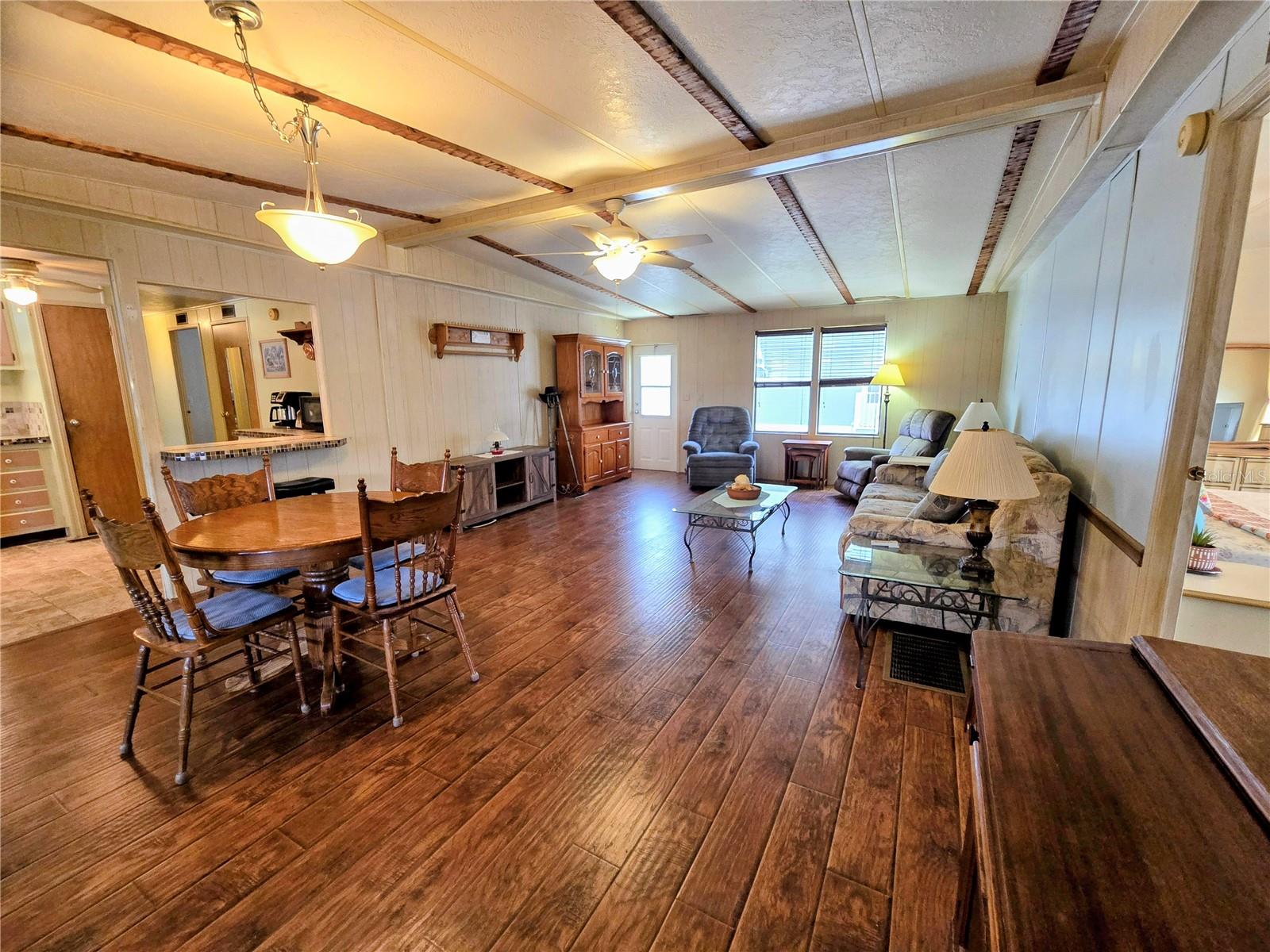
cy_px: 476
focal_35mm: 13
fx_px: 477
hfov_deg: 106.2
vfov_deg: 89.9
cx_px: 635
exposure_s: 1/60
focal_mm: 2.2
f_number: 2.2
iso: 250
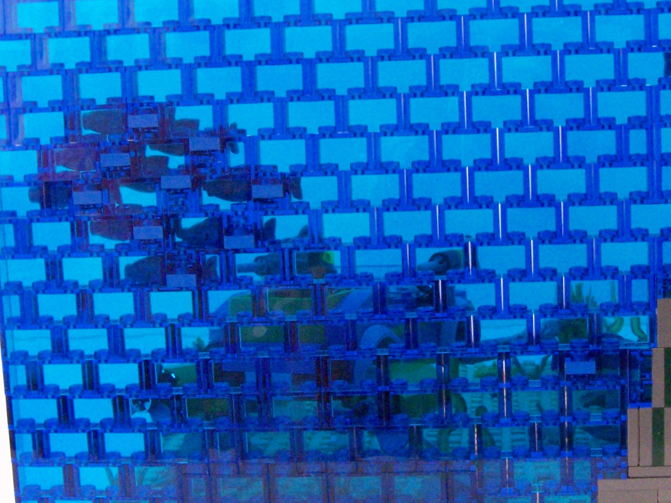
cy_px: 248
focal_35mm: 62
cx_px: 483
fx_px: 1202
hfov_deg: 30.8
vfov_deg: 23.6
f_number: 6.3
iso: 400
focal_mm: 6.3
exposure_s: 1/4
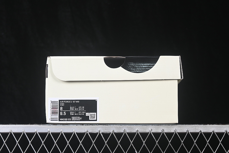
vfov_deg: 18.2
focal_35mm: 75
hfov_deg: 27.0
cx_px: 114
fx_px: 477
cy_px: 76
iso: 160
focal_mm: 50
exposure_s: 1/80
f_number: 6.3
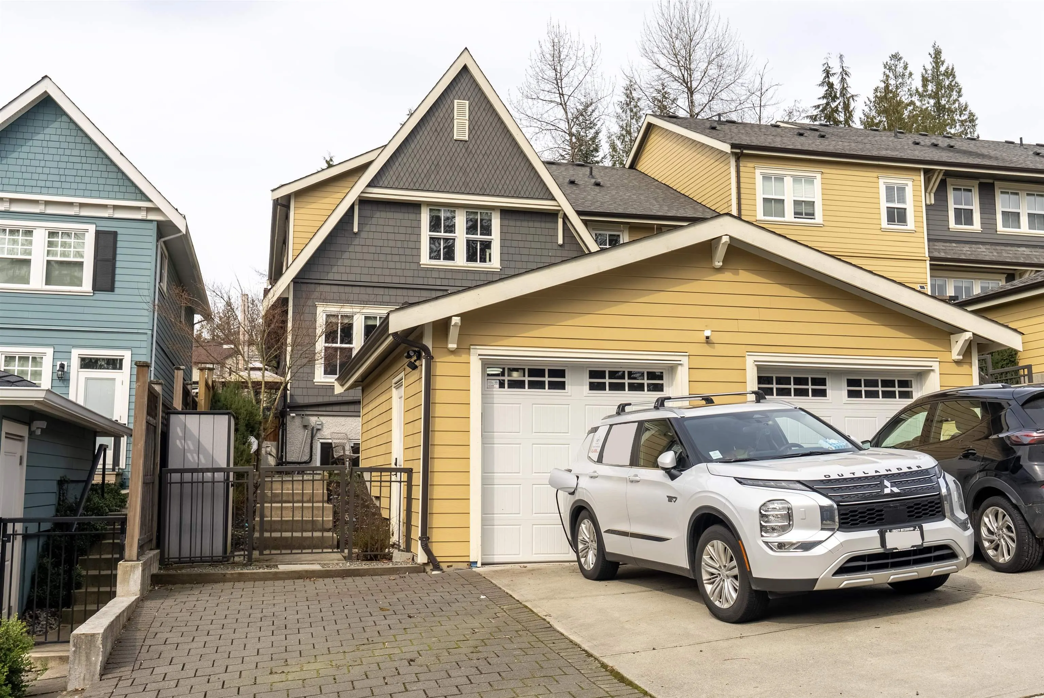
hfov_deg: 54.4
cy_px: 349
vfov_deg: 37.9
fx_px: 1016
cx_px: 522
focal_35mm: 35
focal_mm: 35
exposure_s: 1/2000
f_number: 8
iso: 100
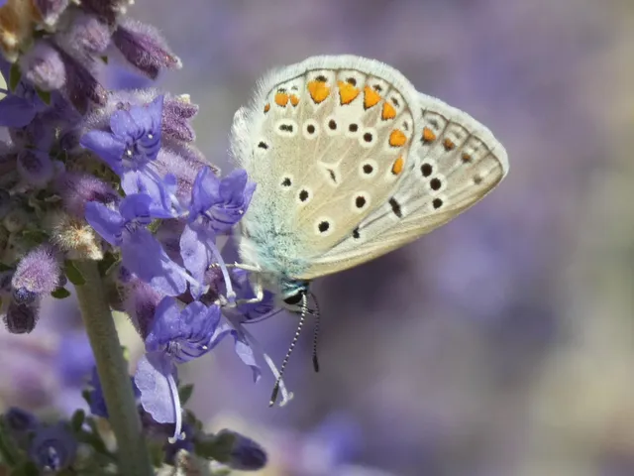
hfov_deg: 3.6
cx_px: 317
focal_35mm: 549
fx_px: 10055
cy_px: 238
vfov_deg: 2.7
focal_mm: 98.3
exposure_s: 1/160
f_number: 5.6
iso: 80
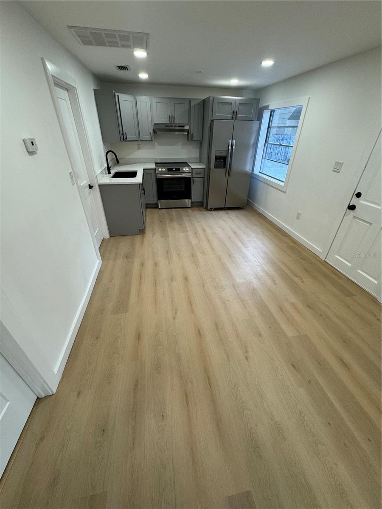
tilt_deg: -32.0
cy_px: 254
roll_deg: +0.7
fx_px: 206
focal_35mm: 14
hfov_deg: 85.7
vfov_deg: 102.1
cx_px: 191
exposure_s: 1/120
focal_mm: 2.22
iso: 160
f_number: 2.2
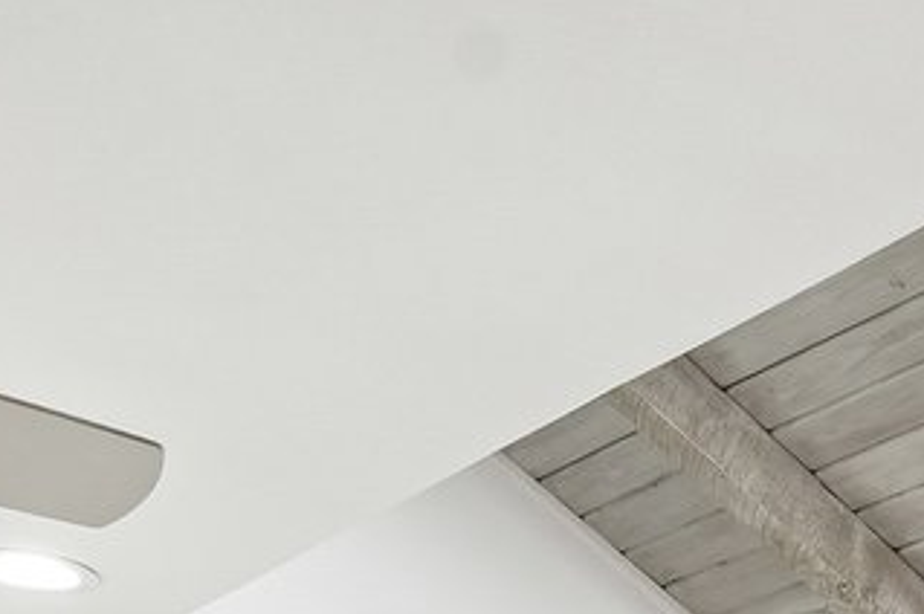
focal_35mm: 90
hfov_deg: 21.9
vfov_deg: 12.9
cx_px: 889
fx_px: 2308
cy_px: 1296
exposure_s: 1/100
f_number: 8
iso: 400
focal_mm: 14
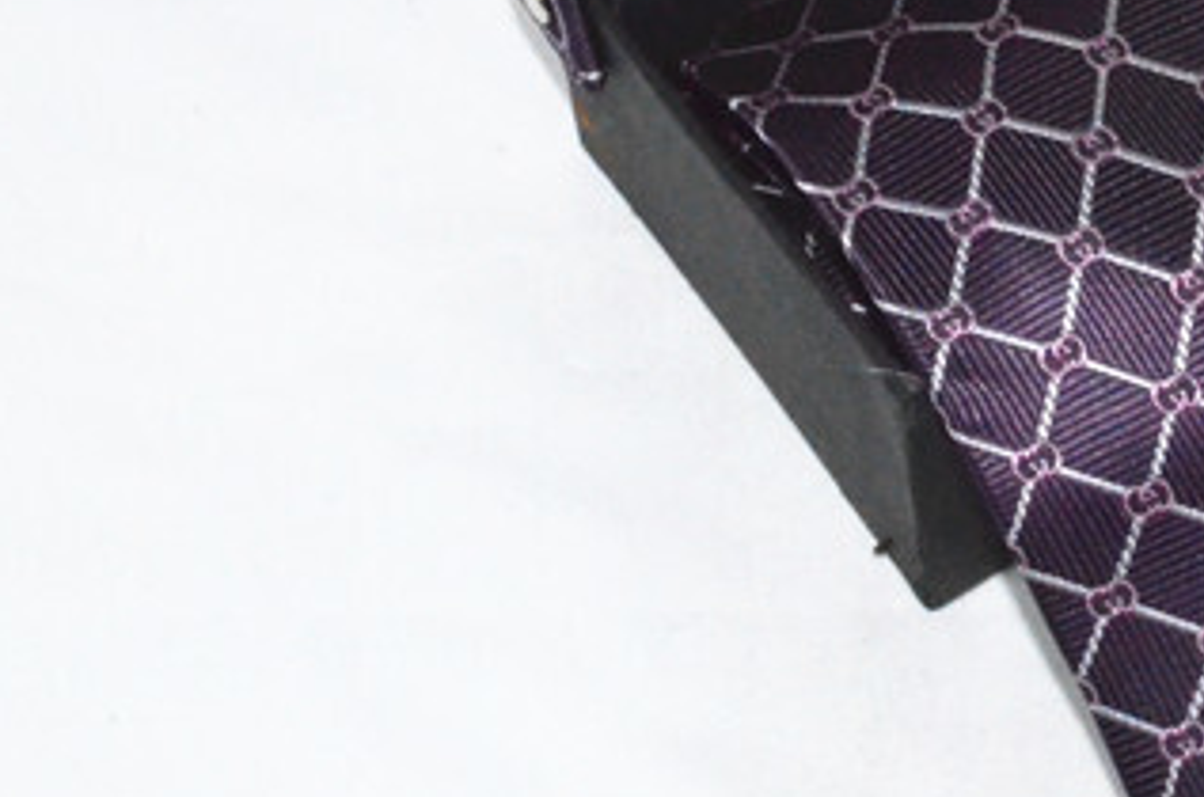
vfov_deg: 8.0
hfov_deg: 12.0
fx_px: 5683
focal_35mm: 170
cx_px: 1136
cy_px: 123
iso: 6400
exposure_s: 1/250
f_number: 29
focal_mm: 45
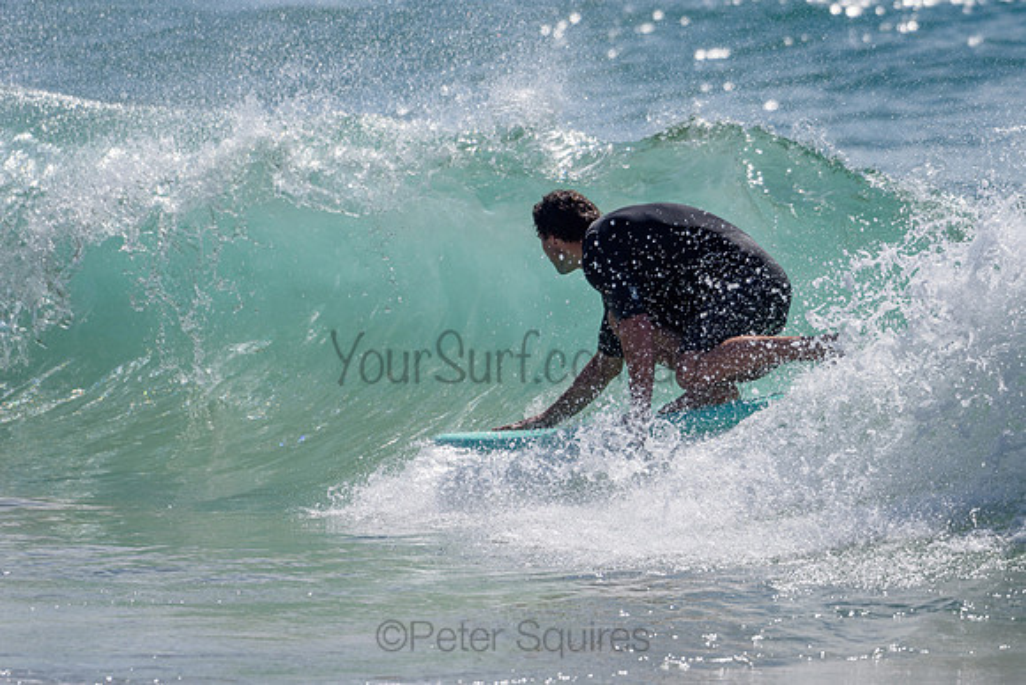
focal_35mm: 404
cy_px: 320
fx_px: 11530
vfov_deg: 3.4
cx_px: 629
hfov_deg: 5.1
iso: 100
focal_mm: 330
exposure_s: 1/2000
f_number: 5.6
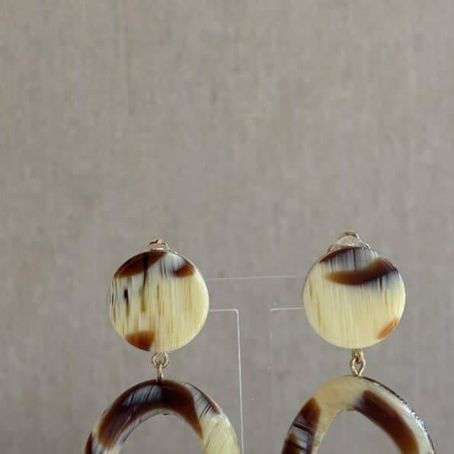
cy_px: 382
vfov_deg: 21.6
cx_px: 250
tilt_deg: -5.9
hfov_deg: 21.9
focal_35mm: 79
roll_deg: -0.8
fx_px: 1172
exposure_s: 1/227
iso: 32
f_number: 1.6
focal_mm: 5.96
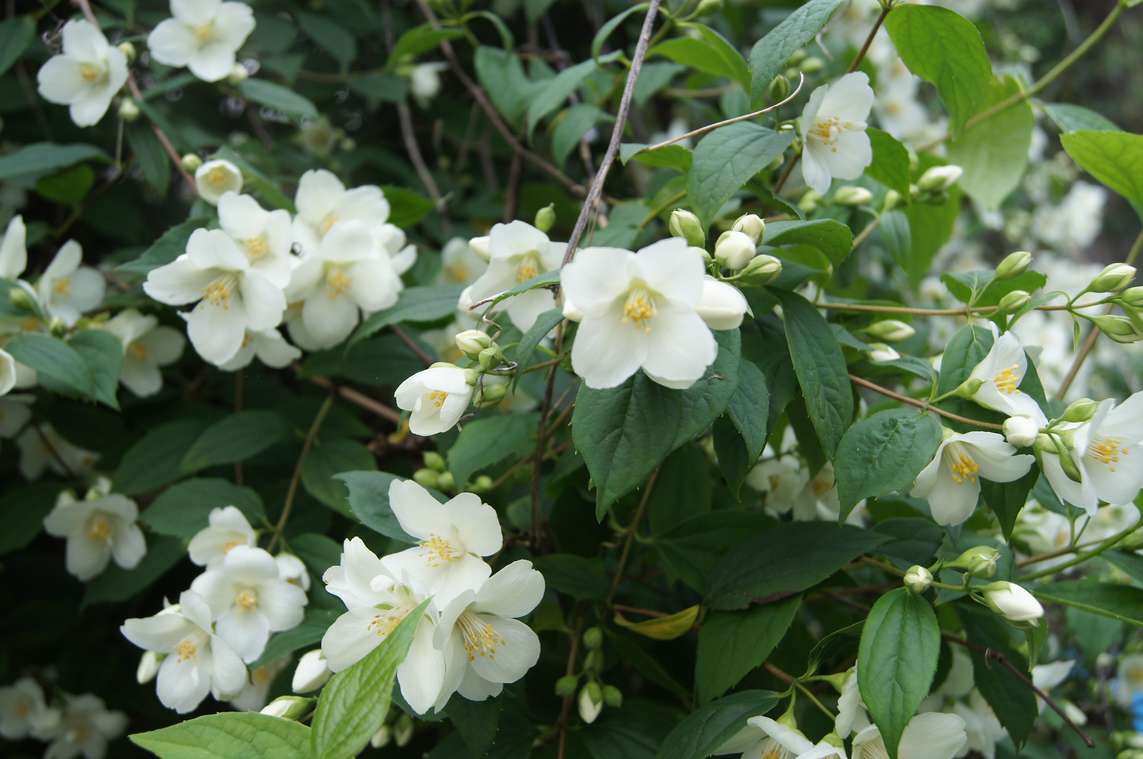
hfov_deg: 49.6
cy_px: 380
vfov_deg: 34.1
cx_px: 572
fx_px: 1237
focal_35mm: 39
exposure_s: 1/60
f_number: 5.6
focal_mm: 26
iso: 100
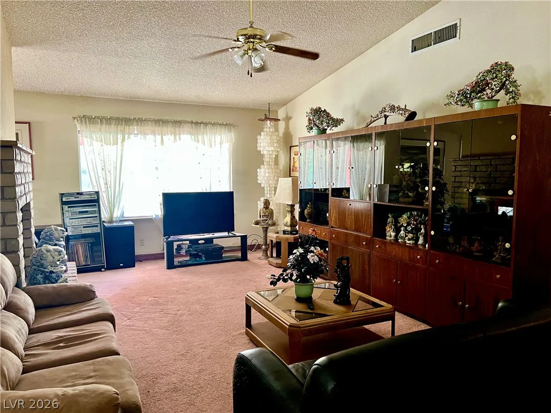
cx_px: 276
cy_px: 206
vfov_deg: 53.1
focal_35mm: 26
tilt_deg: -5.0
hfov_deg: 67.3
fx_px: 414
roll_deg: +0.4
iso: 250
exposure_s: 1/60
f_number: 1.5
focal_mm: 5.7
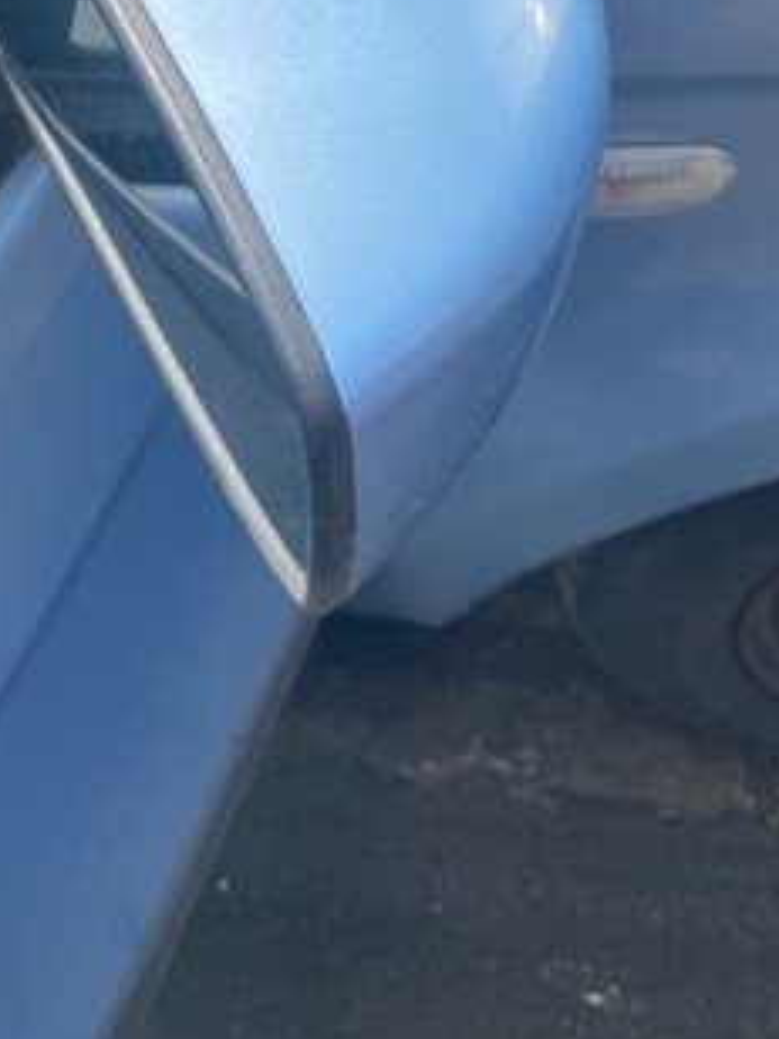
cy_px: 0
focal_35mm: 54
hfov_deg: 26.2
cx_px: 91
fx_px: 1620
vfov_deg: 32.7
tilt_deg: -47.7
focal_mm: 4.25
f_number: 1.8
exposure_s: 1/1287
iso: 32
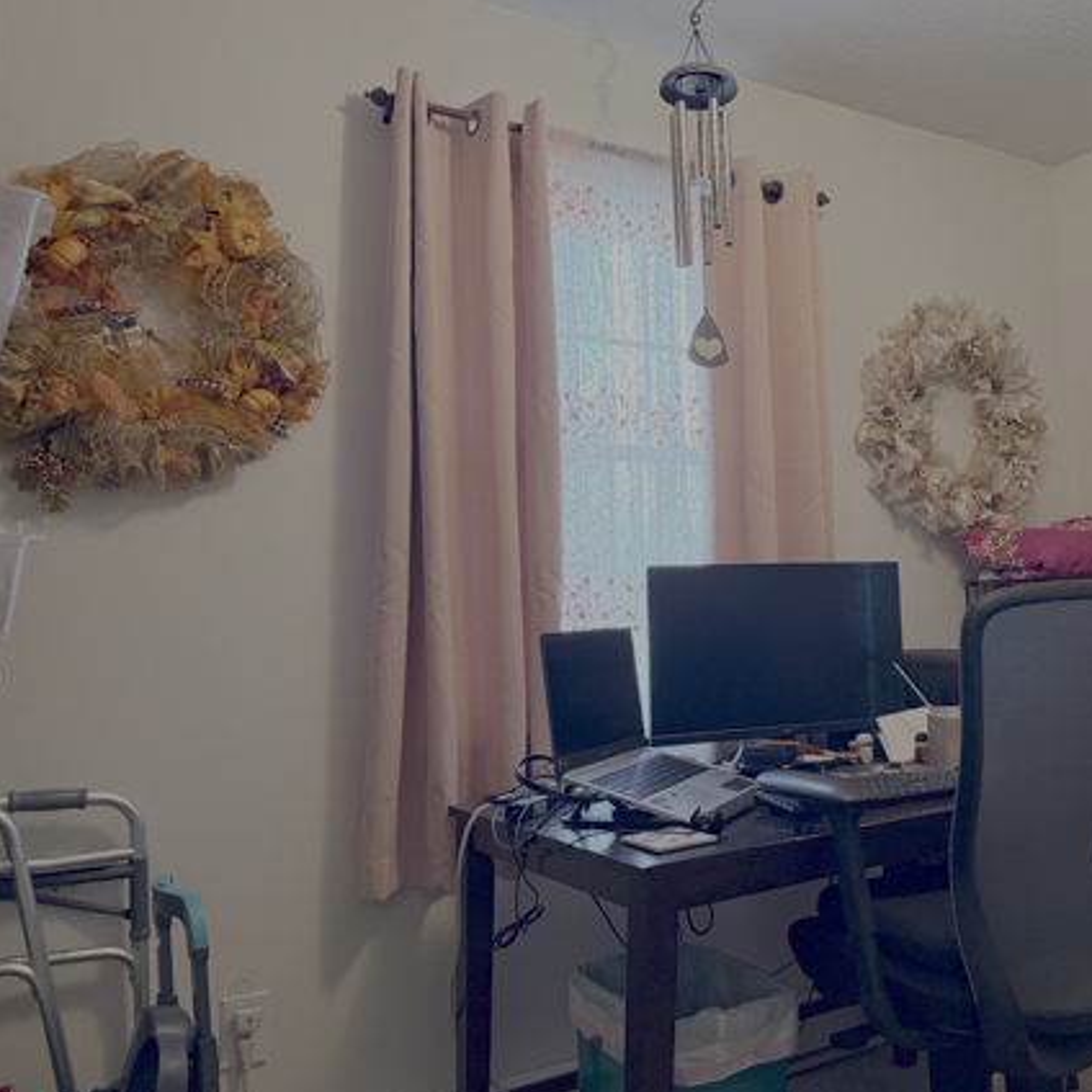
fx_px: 1142
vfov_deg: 51.0
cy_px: 492
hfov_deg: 49.6
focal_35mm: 32
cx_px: 778
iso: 320
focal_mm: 6.76
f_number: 1.78
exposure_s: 1/60
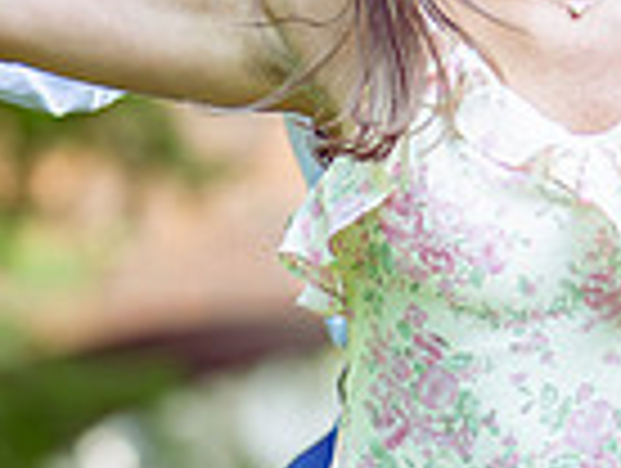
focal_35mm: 411
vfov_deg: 3.6
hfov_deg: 4.8
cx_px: 575
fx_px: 7386
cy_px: 560
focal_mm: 50
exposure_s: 1/800
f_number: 1.2
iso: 320
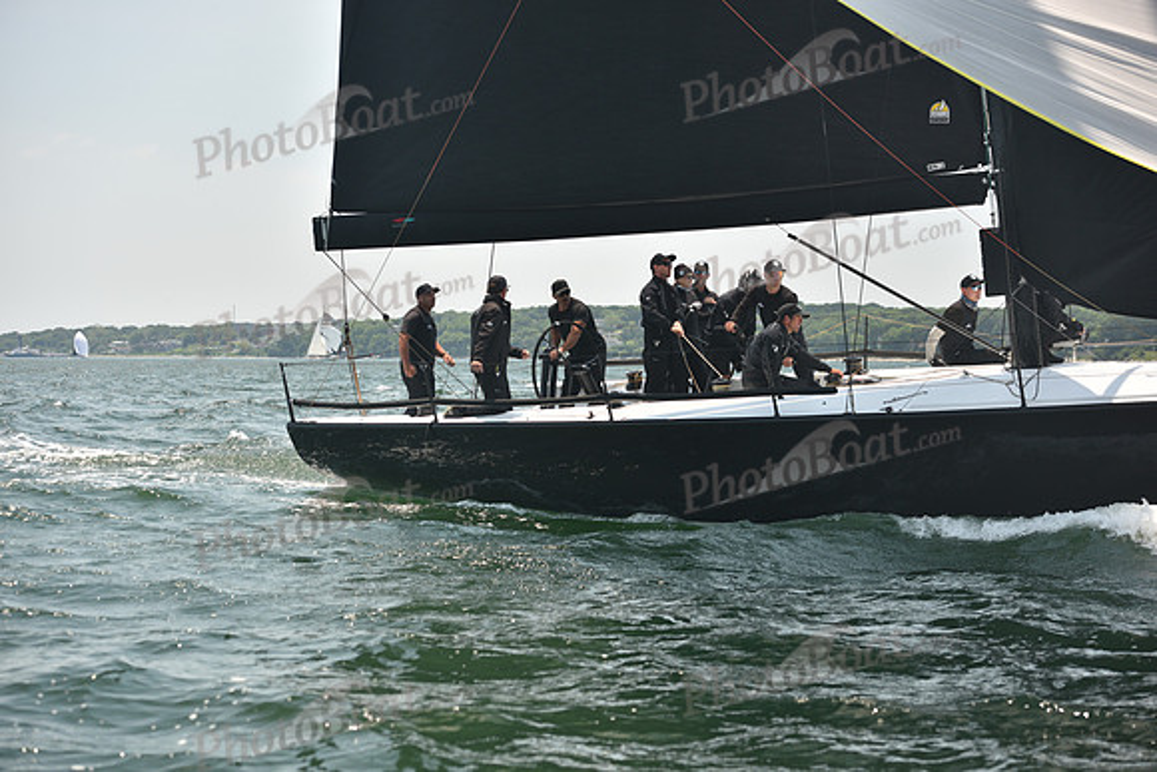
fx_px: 2250
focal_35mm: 70
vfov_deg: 19.5
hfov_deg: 28.8
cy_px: 386
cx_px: 578
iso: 250
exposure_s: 1/640
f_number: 4.5
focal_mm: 70
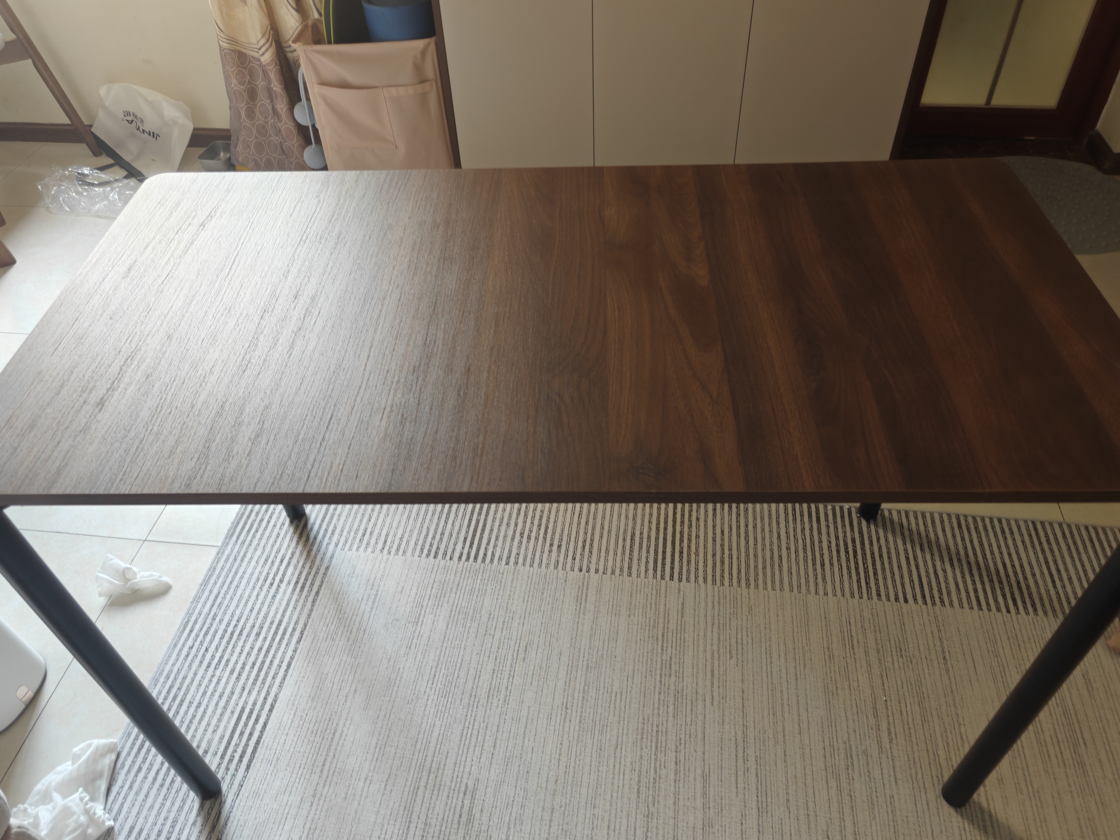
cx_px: 567
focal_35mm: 25
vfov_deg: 54.9
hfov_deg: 69.4
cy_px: 431
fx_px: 809
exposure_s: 1/103
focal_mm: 6.06
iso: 320
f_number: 1.6
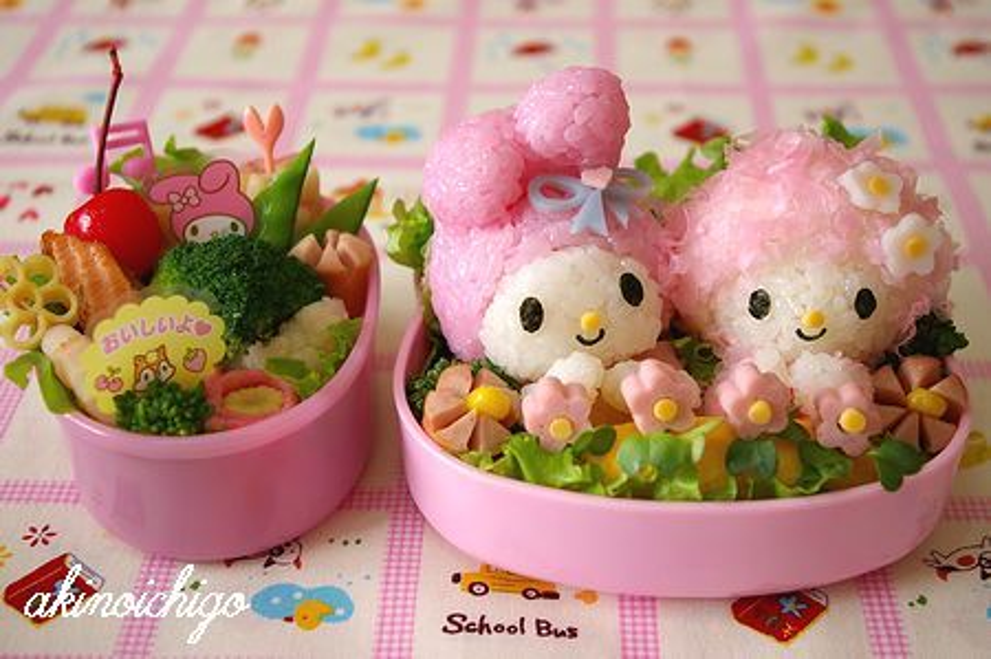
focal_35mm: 52
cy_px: 330
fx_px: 1444
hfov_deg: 37.9
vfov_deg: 25.7
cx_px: 496
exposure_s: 1/45
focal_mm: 35
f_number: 4.5
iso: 200
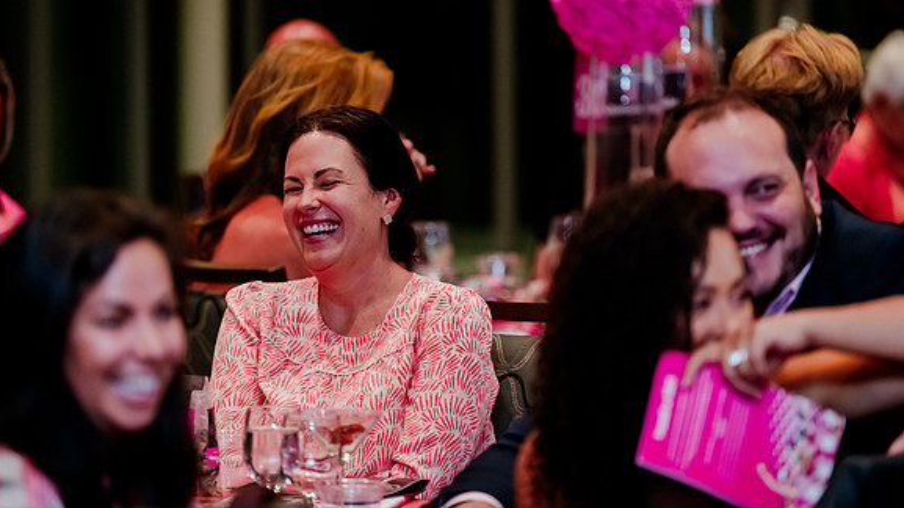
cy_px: 228
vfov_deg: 6.2
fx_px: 4672
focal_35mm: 195
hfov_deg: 11.1
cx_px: 451
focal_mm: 185
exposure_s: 1/250
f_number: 2.8
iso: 5000
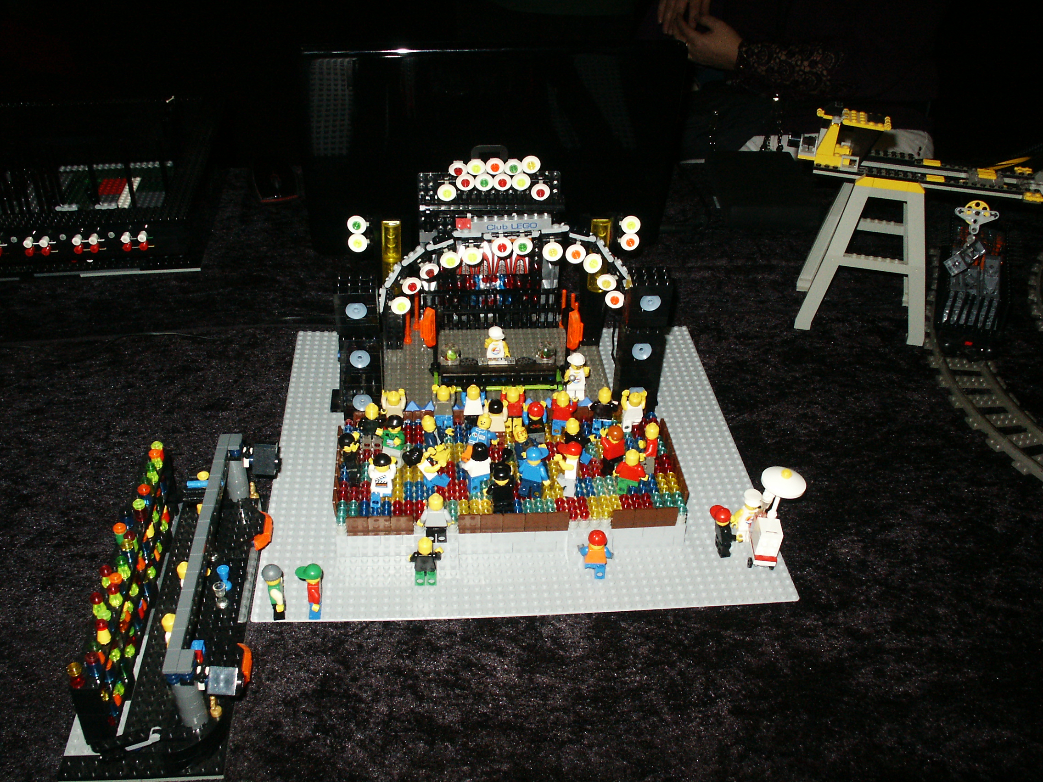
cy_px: 391
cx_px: 522
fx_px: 1055
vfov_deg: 40.7
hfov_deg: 52.6
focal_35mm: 35
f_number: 6.7
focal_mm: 7.18
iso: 200
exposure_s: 1/45
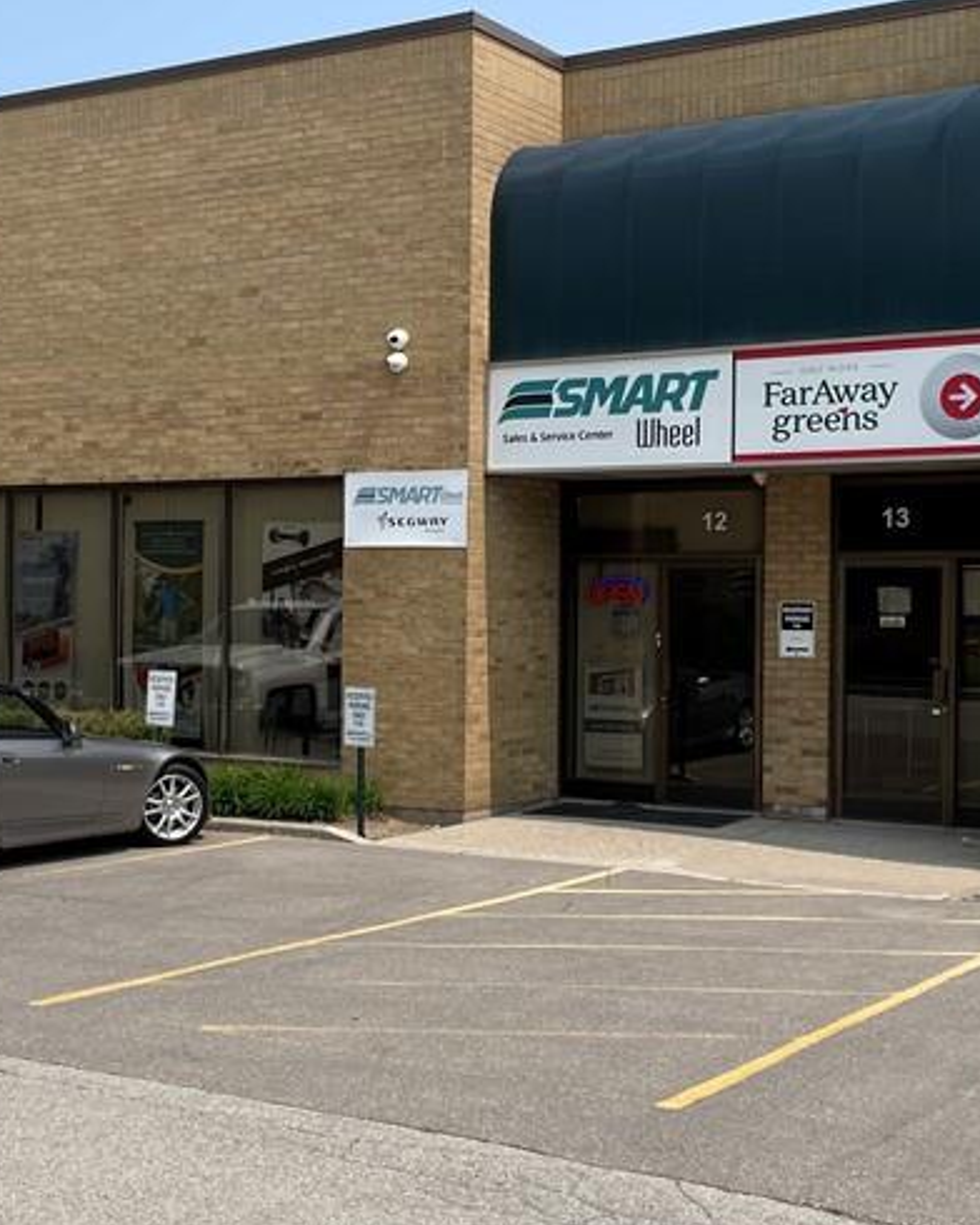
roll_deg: -0.2
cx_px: 442
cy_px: 658
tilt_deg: +1.0
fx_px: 1922
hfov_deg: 28.6
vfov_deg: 35.3
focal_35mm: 53
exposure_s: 1/4000
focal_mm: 4.2
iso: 32
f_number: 1.6
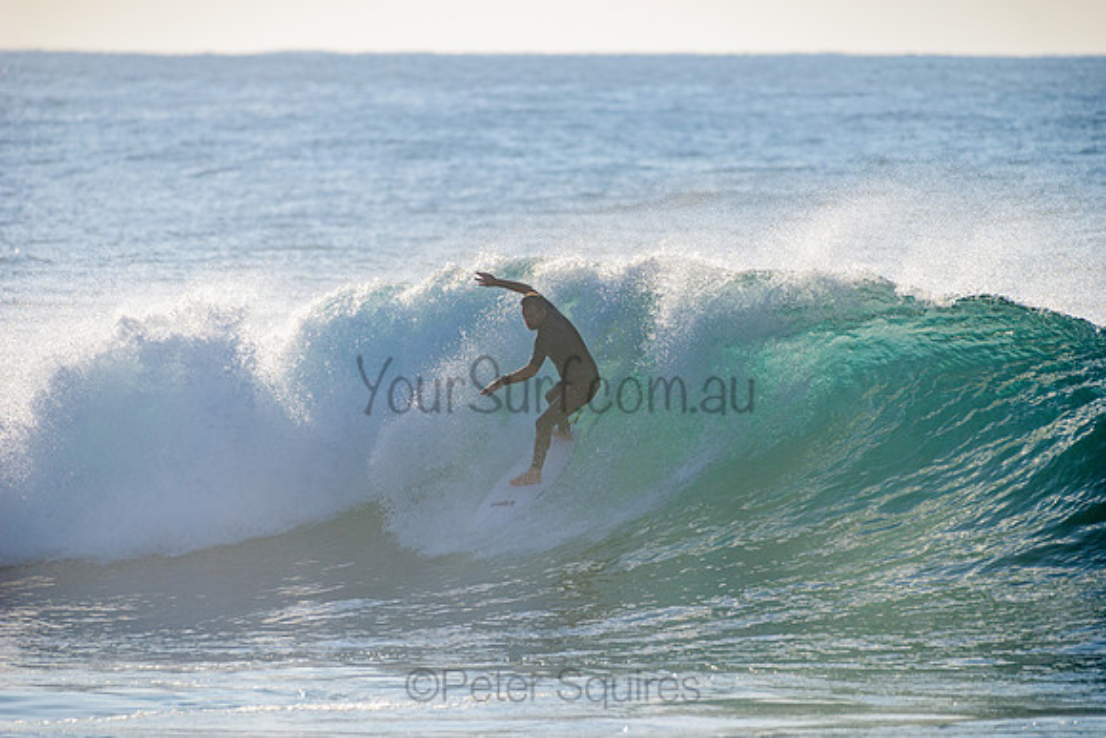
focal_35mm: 500
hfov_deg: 4.1
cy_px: 369
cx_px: 553
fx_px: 15364
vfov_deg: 2.8
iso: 140
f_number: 5.6
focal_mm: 500
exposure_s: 1/2000
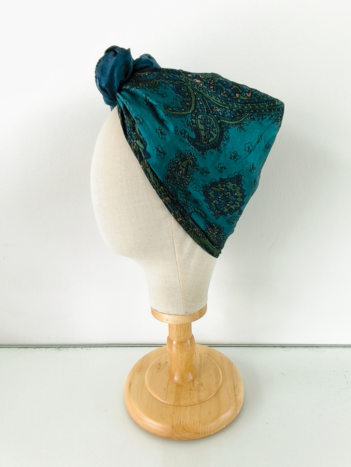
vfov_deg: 73.9
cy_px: 234
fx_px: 311
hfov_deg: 58.9
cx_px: 176
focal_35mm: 23
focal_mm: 1.65
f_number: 2.2
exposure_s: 1/60
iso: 50
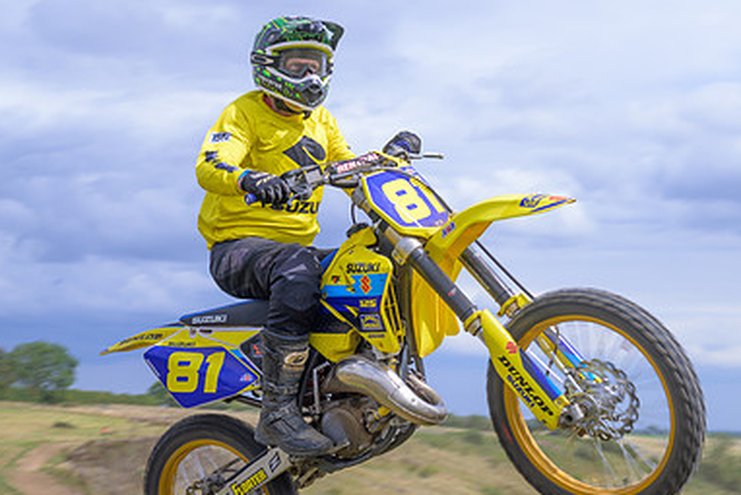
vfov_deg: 19.8
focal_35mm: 68
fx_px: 1400
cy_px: 413
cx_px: 256
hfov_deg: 29.5
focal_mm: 38
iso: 50
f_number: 4
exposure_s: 1/400
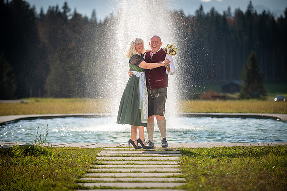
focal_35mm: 140
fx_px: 1115
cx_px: 144
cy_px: 96
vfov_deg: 9.8
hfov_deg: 14.7
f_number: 2.8
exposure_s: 1/2000
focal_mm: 140
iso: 100
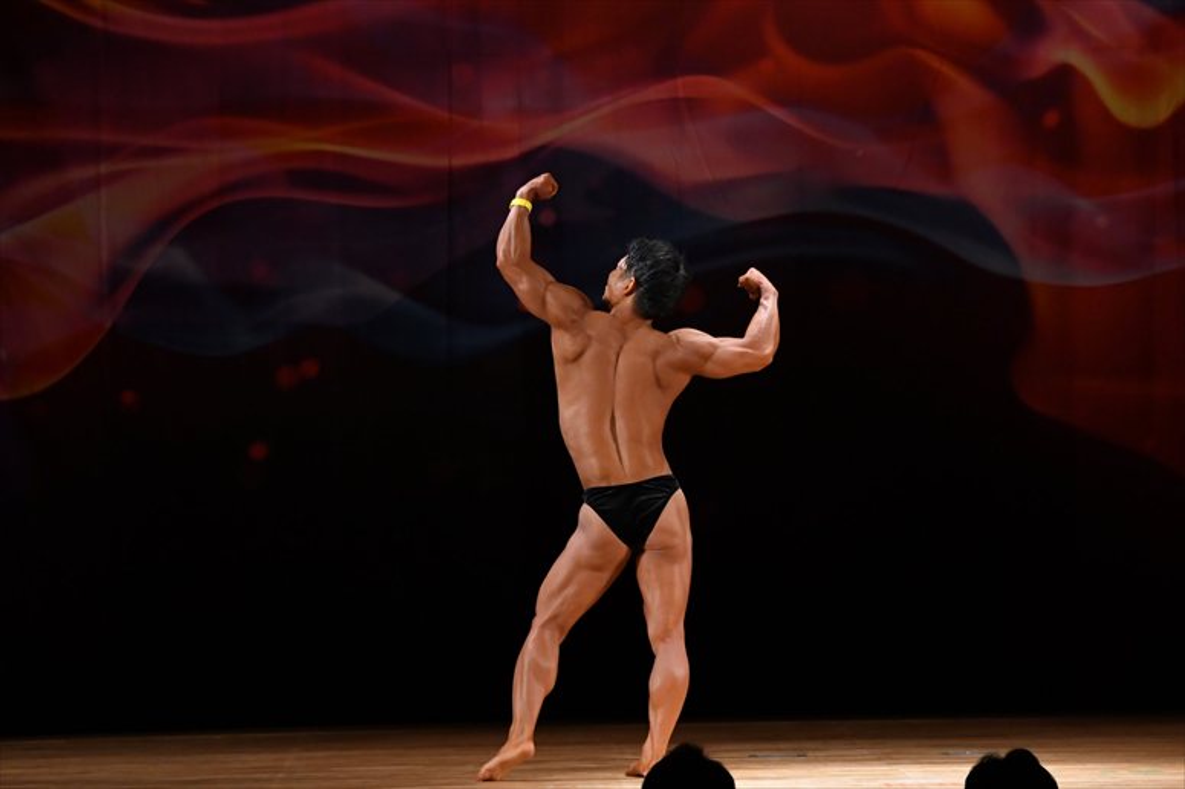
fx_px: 6646
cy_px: 394
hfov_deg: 10.2
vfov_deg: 6.8
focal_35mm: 202
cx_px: 592
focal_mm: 135
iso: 3200
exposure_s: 1/400
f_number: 5.6
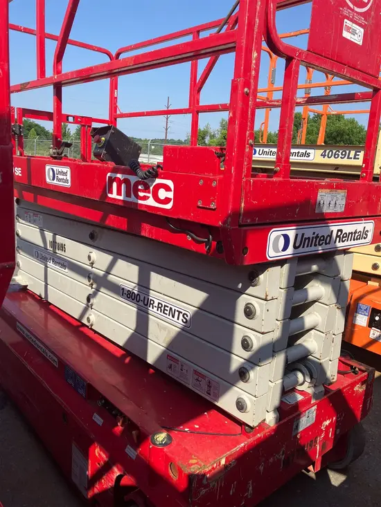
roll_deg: -5.6
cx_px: 190
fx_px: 411
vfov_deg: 63.4
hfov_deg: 49.8
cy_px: 254
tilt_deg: -11.9
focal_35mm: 28
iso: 32
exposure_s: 1/1473
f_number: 1.8
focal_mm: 3.99
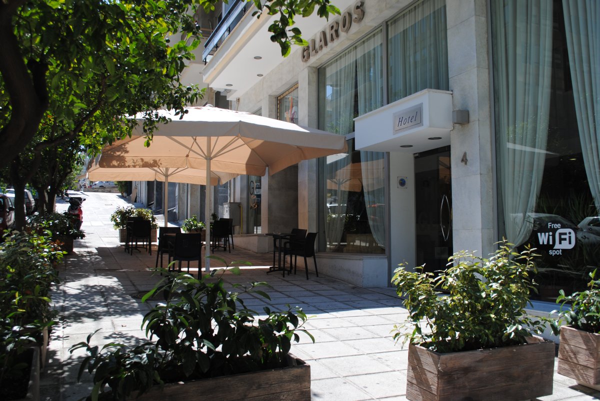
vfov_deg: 40.1
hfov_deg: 57.2
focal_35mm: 33
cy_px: 200
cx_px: 300
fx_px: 551
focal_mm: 22
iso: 100
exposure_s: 1/250
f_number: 8
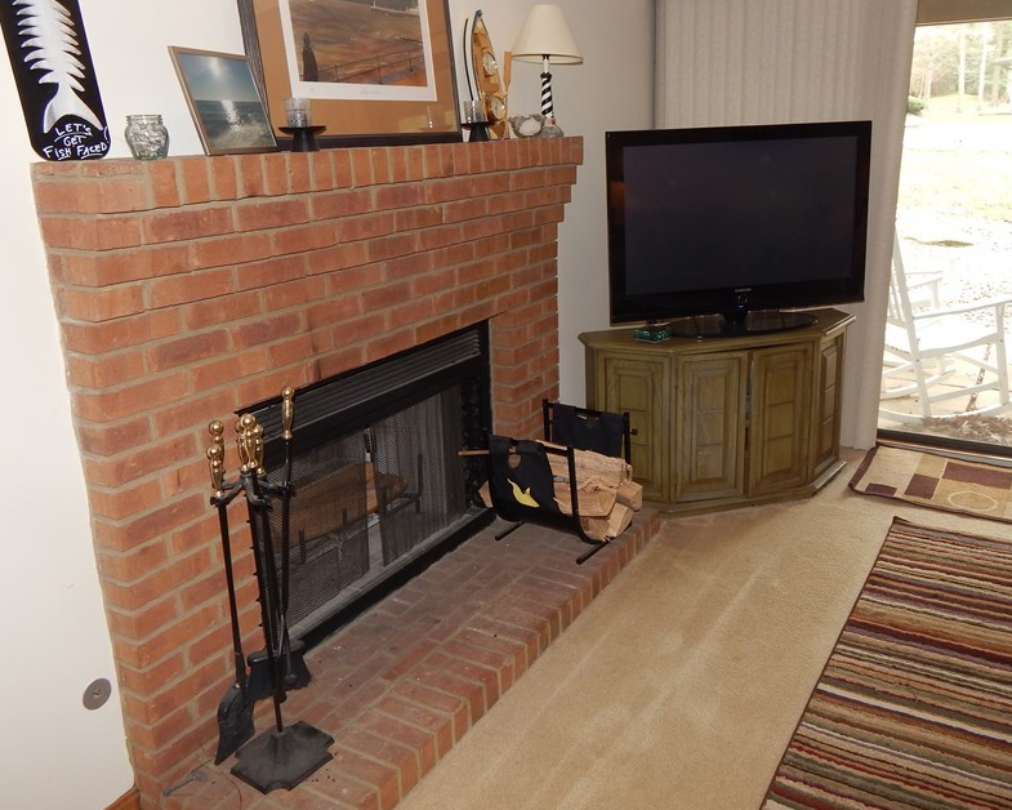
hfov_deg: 62.1
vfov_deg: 51.5
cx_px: 550
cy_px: 366
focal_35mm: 28
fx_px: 839
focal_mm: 4
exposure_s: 1/30
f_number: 3
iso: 125
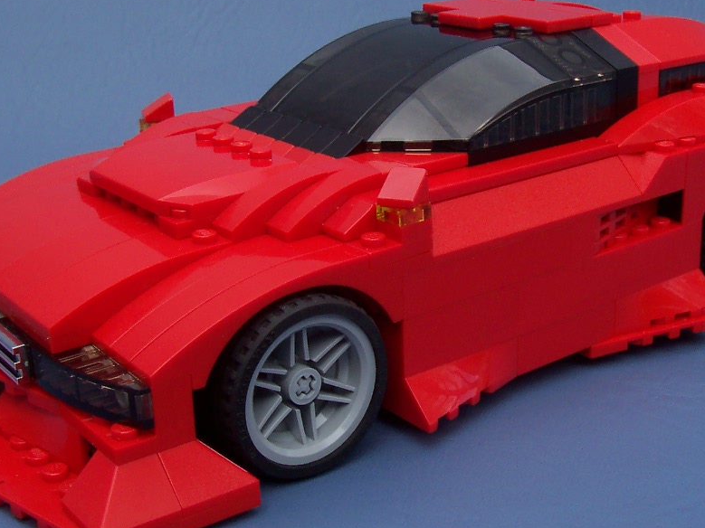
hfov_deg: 33.8
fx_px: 1161
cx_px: 380
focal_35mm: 57
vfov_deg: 25.7
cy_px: 263
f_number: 5.6
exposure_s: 1/180
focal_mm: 5.6
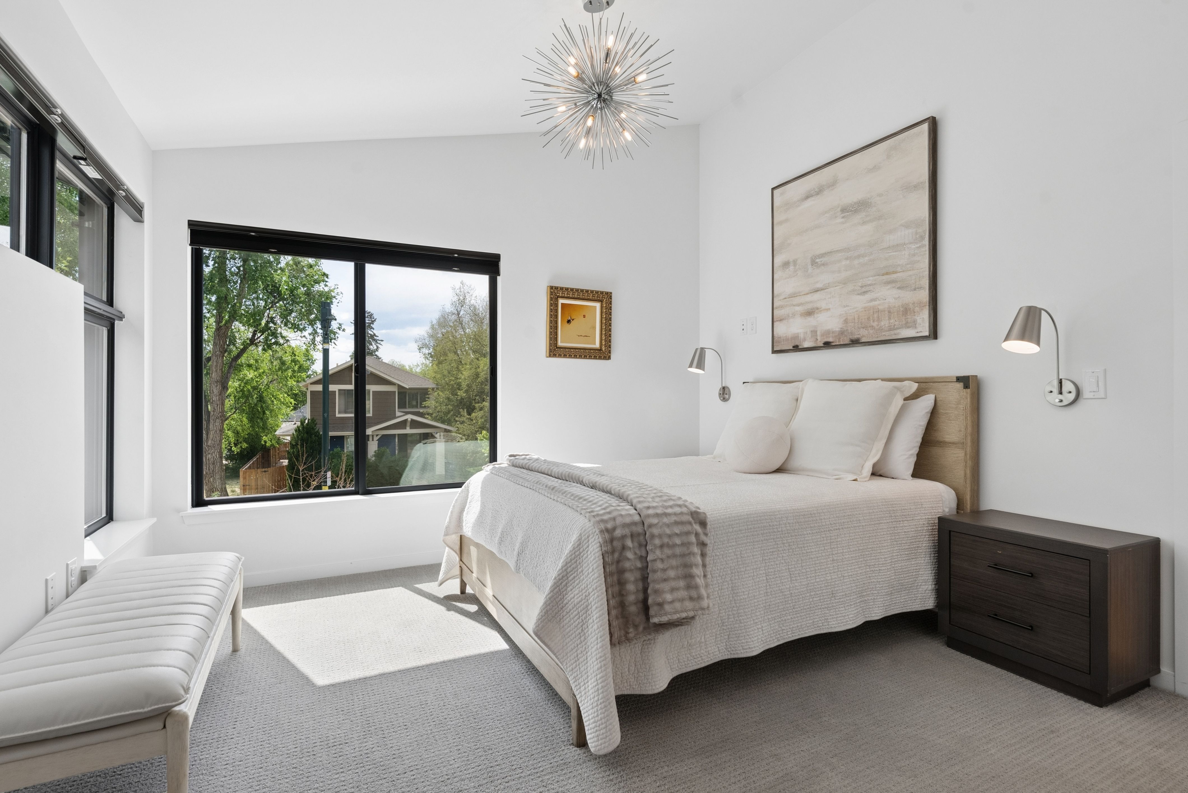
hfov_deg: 93.2
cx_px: 594
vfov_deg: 70.5
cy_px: 396
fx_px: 561
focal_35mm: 17
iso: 800
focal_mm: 17
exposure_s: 1/320
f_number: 9
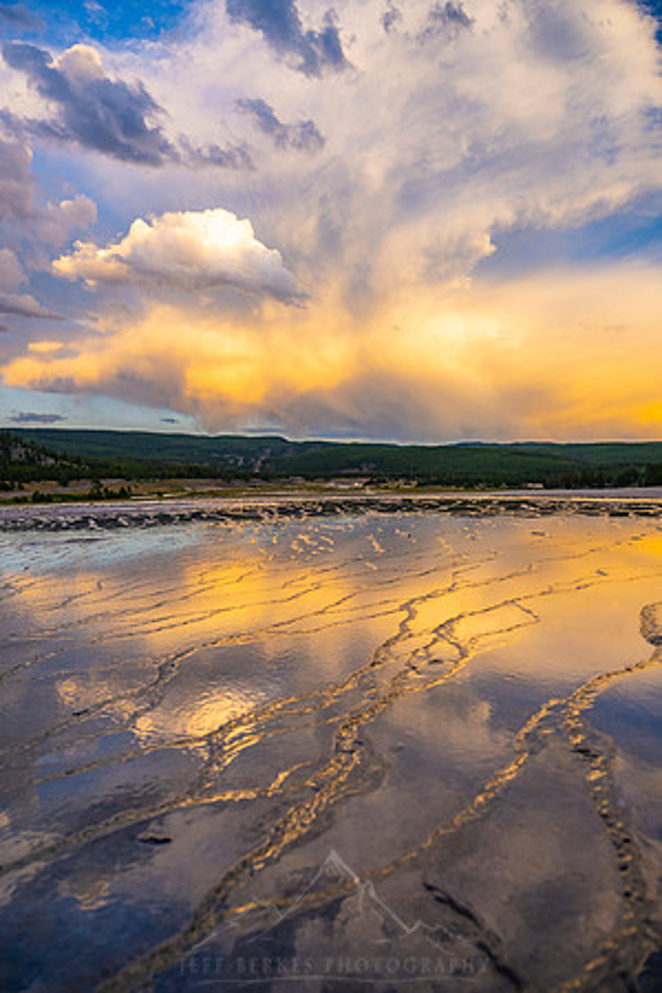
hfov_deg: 53.1
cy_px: 496
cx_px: 331
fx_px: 662
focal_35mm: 24
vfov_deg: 73.7
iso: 200
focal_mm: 24
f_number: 5
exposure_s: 1/125
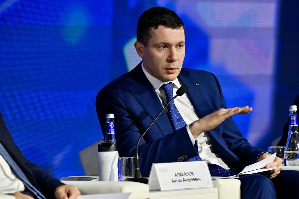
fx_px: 2051
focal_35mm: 247
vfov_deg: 5.6
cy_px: 100
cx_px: 150
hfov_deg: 8.3
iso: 160
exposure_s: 1/80
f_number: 3.5
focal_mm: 165
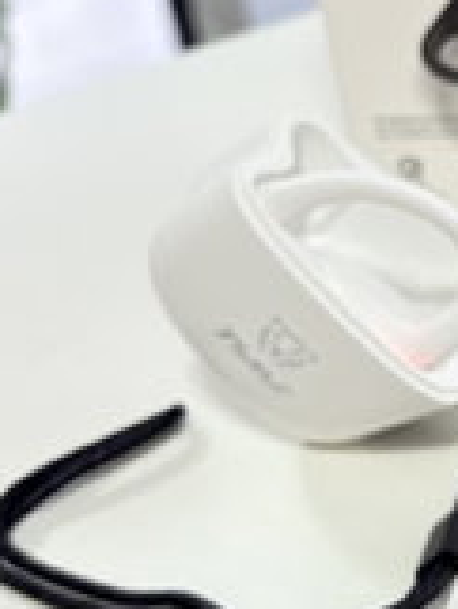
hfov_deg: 16.2
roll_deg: +5.9
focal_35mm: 86
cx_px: 602
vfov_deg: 22.7
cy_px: 263
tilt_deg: -33.8
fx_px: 1515
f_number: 1.6
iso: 80
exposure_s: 1/50
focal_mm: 5.96
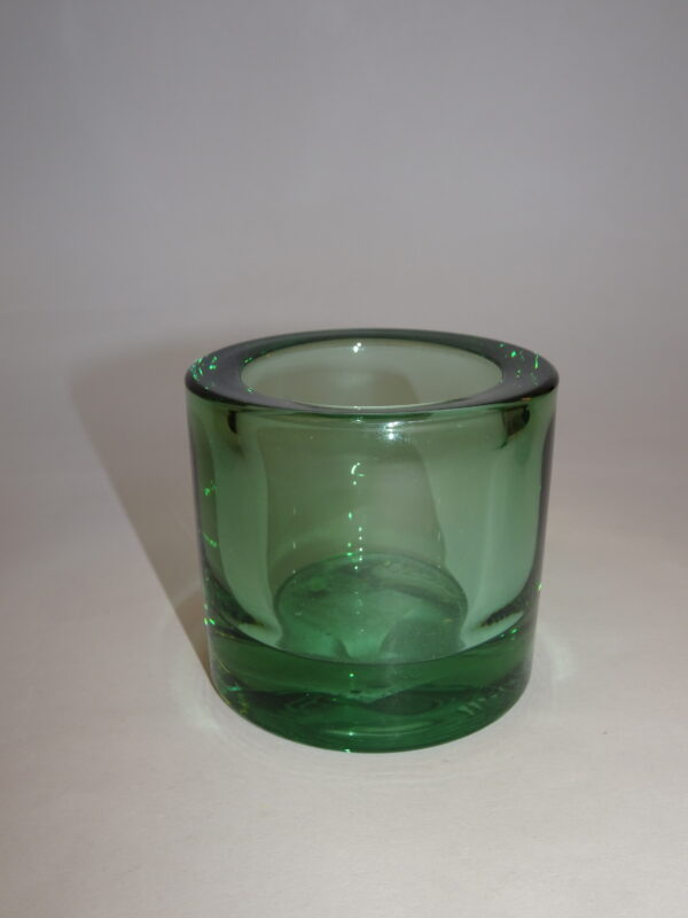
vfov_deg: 55.4
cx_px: 344
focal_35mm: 33
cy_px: 459
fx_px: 875
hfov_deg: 42.9
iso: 80
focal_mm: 5.61
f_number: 4
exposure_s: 1/40
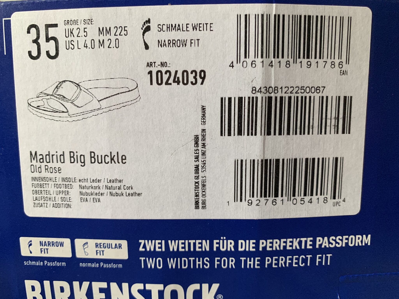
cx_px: 200
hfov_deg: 67.3
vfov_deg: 53.1
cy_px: 150
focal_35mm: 26
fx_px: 300
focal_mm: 4.25
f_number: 1.8
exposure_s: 1/68
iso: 100
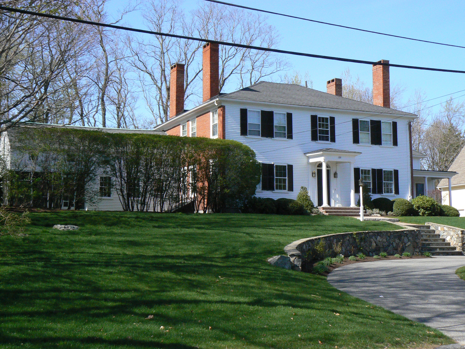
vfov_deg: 27.5
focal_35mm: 53
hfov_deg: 36.2
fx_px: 712
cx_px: 232
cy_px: 174
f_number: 8
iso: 200
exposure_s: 1/500
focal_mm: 8.8
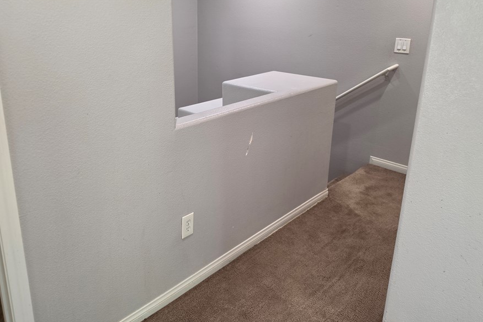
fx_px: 376
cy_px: 116
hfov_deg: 65.4
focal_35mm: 28
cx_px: 220
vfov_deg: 45.9
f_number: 1.4
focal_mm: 6.5
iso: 125
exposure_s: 1/120
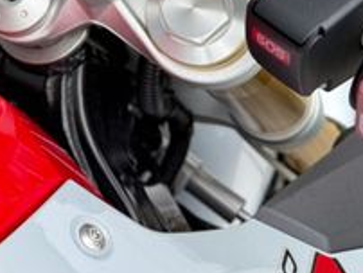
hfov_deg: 24.5
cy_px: -113
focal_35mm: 76
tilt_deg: -49.4
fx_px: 798
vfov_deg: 17.8
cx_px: 0
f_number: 1.78
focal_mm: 6.76
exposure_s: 1/547
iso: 100
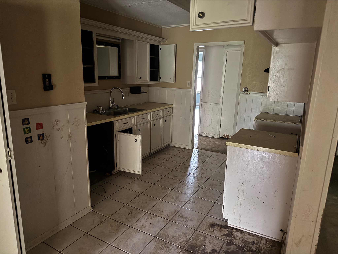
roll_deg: -1.4
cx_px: 169
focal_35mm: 24
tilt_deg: -12.5
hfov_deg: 71.6
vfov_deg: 56.8
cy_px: 127
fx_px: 234
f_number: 1.78
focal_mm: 6.76
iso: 1250
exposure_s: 1/17
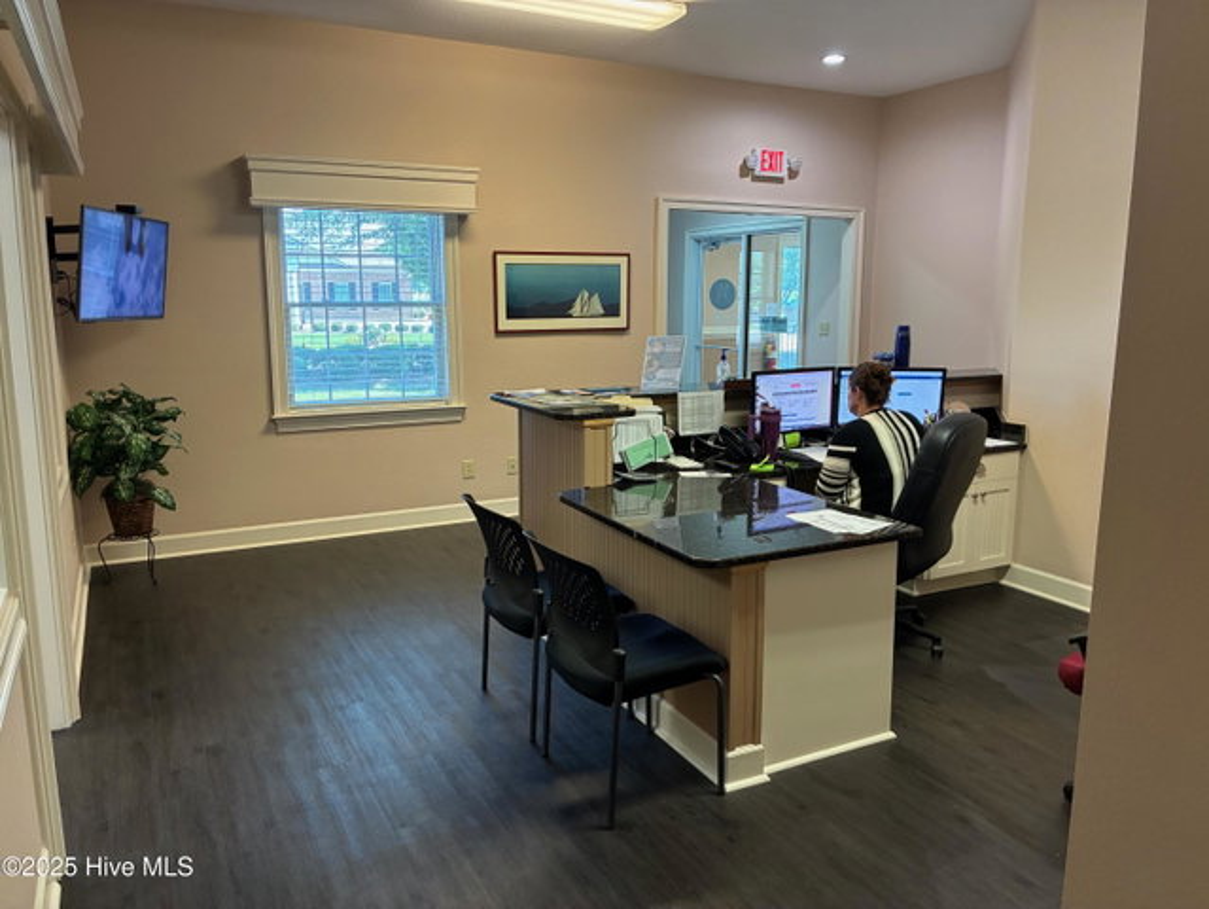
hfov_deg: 67.3
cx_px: 604
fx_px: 909
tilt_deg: -10.2
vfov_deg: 53.1
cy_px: 454
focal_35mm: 26
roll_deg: +0.6
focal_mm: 4.2
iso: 125
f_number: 1.64
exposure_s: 1/60
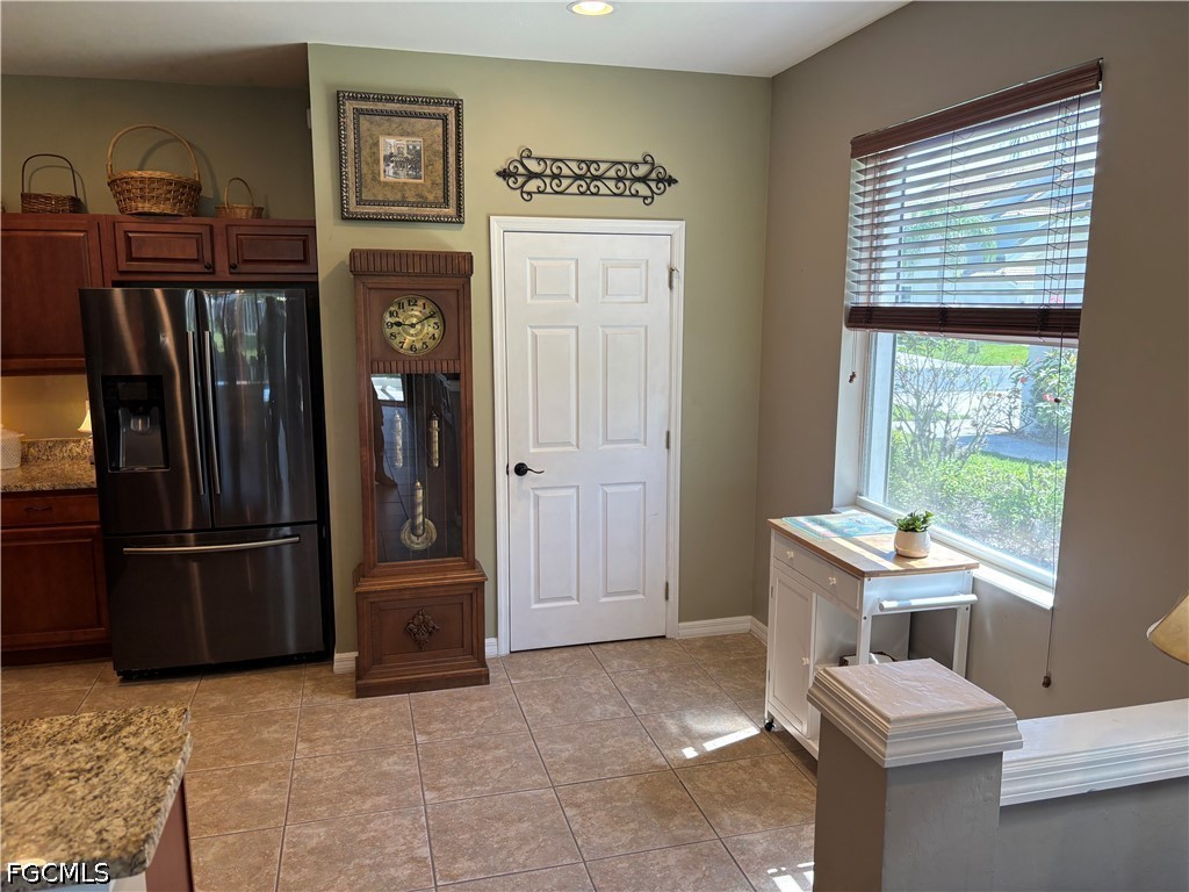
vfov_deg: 53.1
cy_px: 446
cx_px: 594
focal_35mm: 26
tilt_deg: -9.8
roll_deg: -0.3
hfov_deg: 67.3
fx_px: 893
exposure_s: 1/120
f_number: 1.6
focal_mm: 5.96
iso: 80
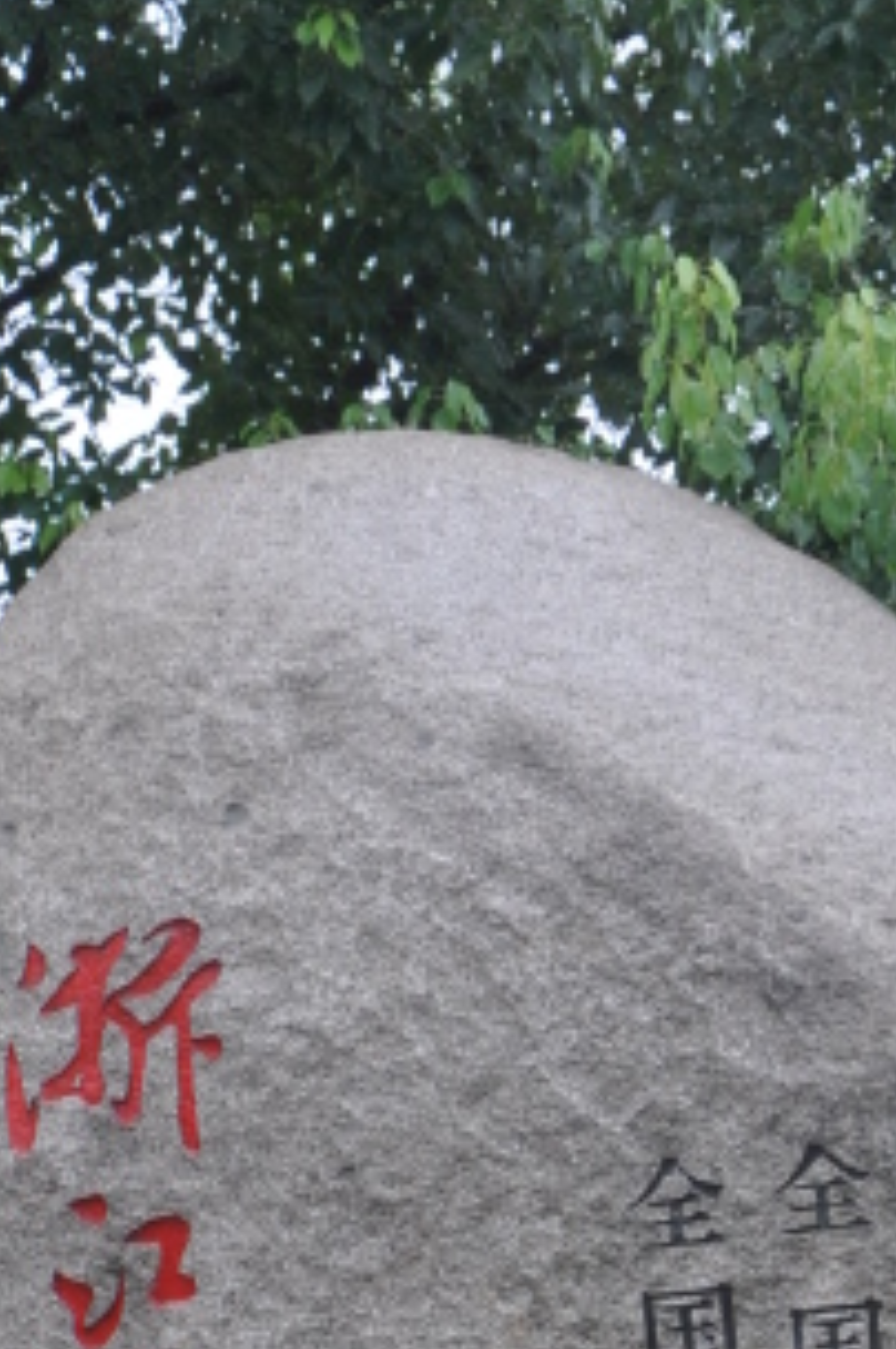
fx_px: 7782
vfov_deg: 9.4
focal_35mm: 208
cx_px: 381
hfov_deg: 6.6
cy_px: 2401
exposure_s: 1/125
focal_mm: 35
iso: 200
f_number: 11
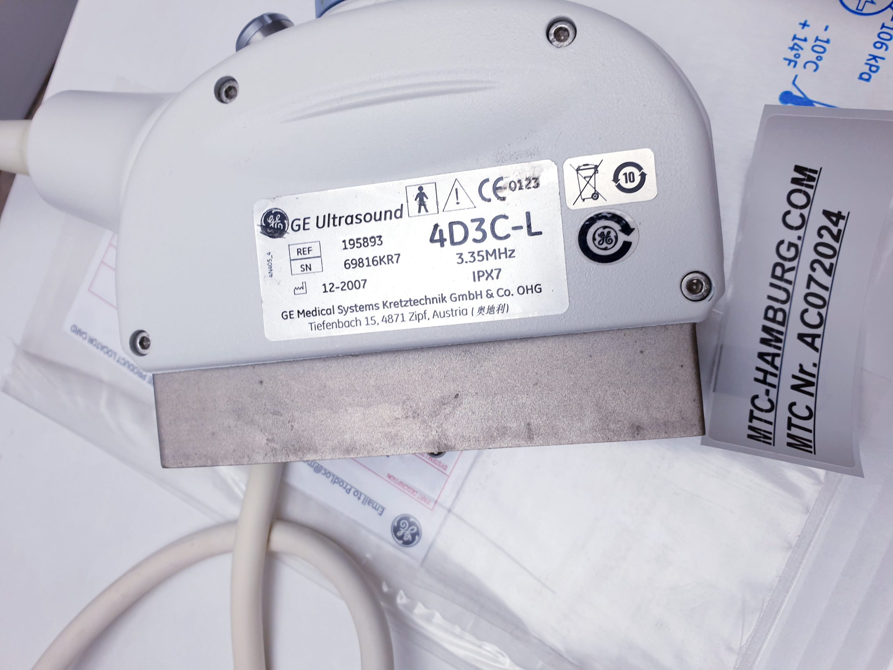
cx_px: 446
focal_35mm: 26
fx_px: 671
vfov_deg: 53.1
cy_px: 335
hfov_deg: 67.3
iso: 50
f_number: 2.4
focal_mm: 4.3
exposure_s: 1/155
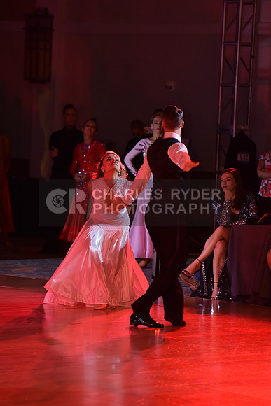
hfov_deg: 6.9
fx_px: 2257
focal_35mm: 200
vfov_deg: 10.3
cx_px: 136
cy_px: 203
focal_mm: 200
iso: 1600
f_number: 4
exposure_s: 1/250
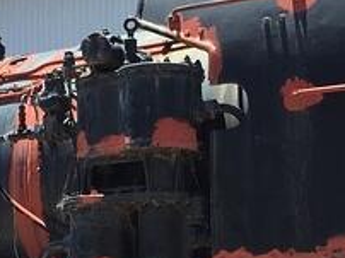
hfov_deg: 17.1
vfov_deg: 12.4
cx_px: 186
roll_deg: -1.0
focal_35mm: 115
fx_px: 1145
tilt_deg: +0.3
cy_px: 359
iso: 32
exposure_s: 1/775
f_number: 2.2
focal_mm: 4.15
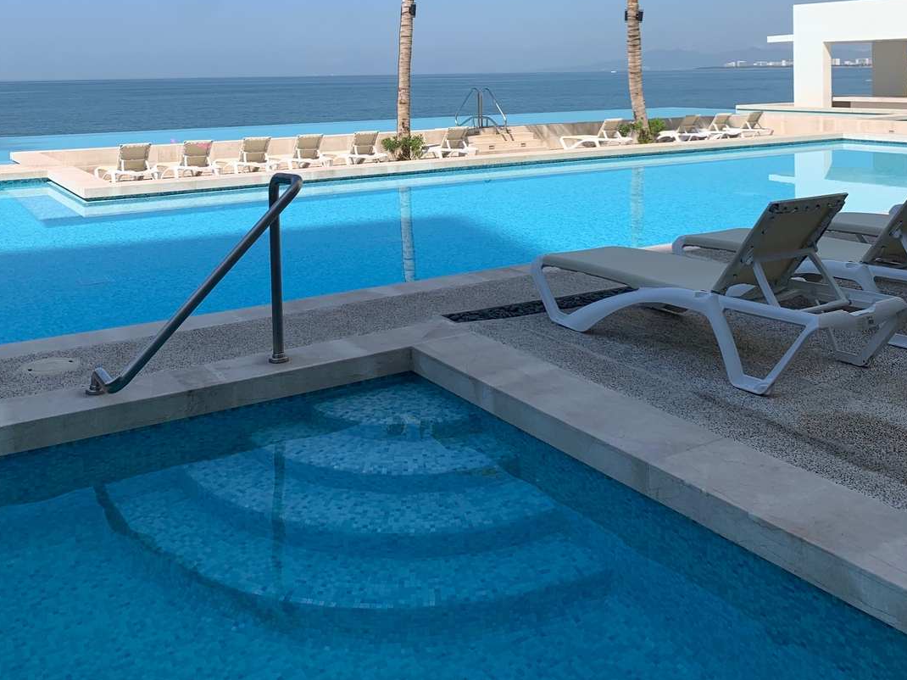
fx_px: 917
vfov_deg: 38.5
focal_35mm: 35
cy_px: 99
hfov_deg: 52.6
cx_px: 452
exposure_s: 1/2833
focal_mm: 4.25
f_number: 1.8
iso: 25
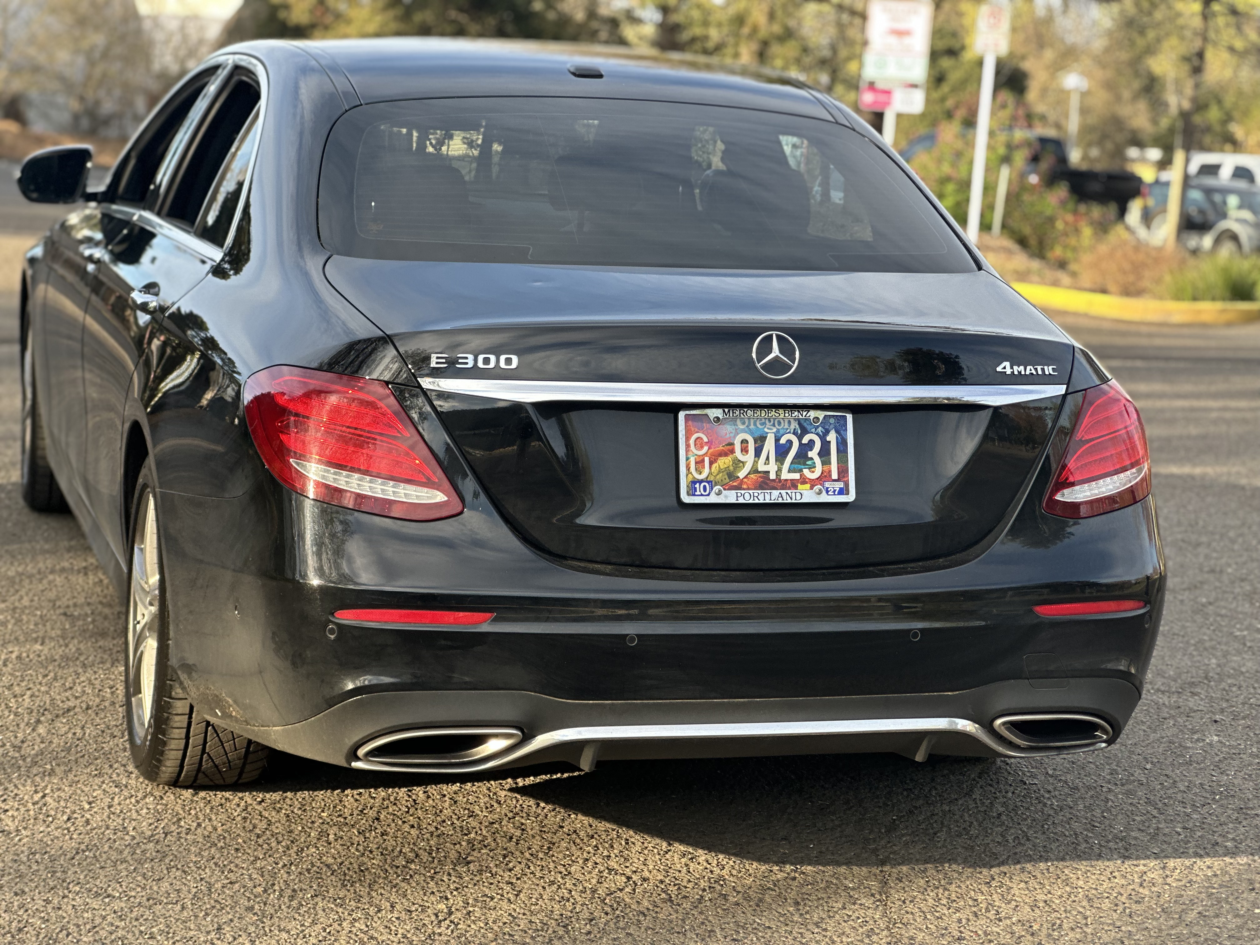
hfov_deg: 25.3
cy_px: 472
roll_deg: -3.5
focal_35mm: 77
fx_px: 2803
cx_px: 630
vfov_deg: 19.1
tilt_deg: -1.7
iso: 32
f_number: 2.8
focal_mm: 9
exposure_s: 1/121
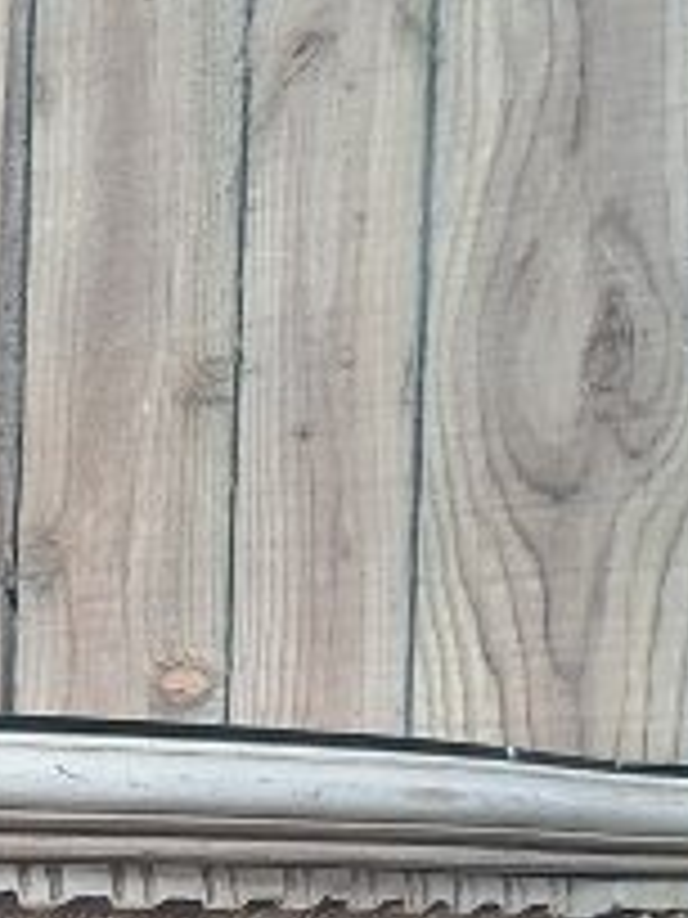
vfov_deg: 13.8
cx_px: -962
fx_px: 3578
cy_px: 1359
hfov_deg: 9.7
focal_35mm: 135
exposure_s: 1/100
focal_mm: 5.54
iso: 250
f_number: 1.8
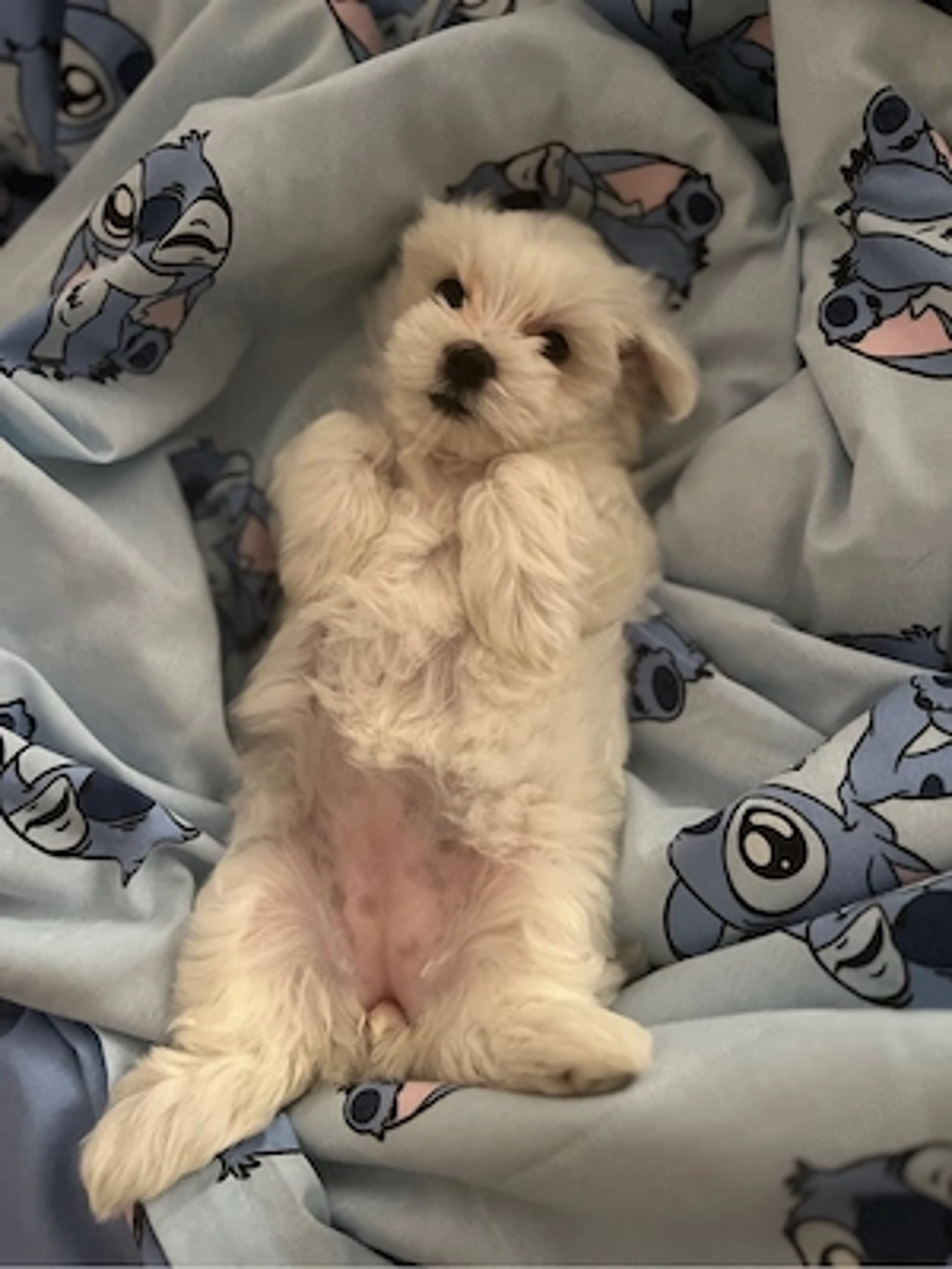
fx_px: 953
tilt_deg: -72.5
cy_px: 634
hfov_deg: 53.1
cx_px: 476
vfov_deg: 67.3
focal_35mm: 26
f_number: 1.6
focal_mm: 5.1
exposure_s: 1/34
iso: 640
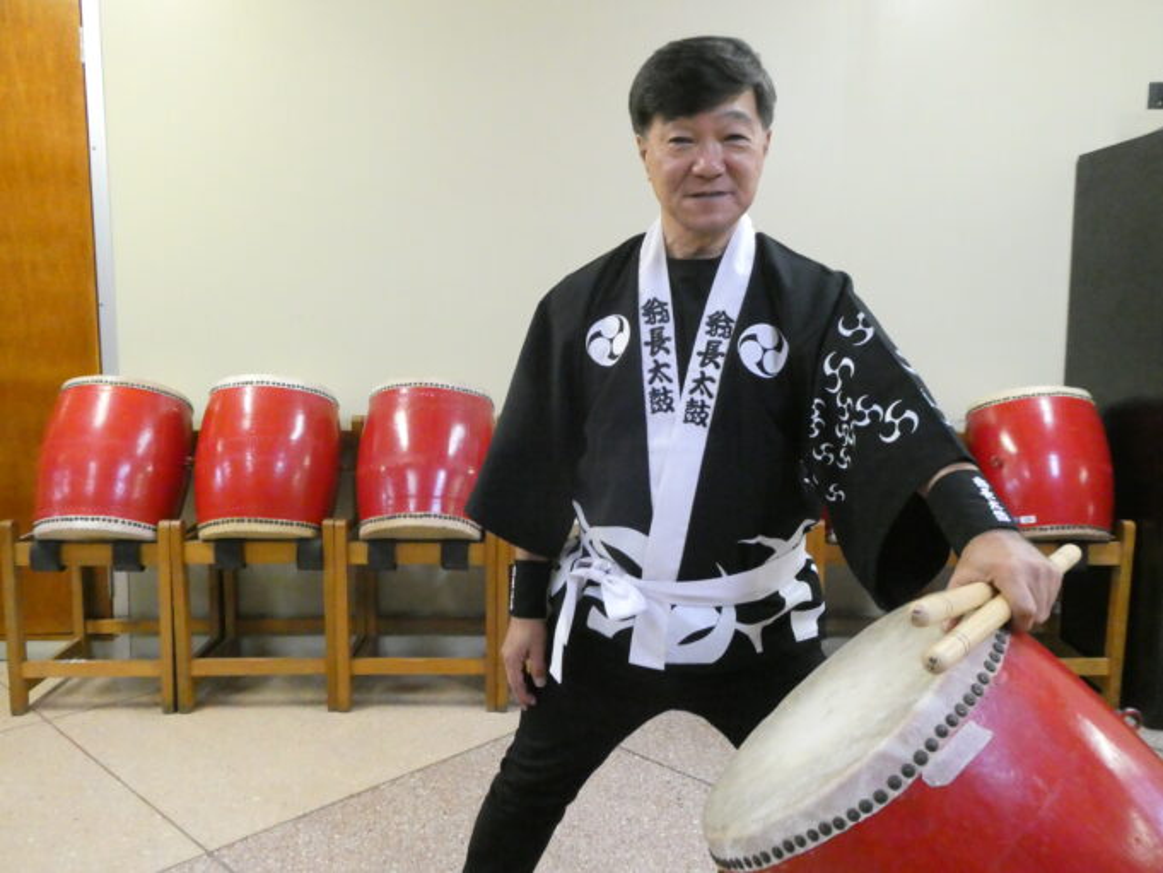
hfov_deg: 63.4
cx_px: 582
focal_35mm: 28
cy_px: 436
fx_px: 941
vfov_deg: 49.8
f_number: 3.5
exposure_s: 1/30
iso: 1600
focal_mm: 5
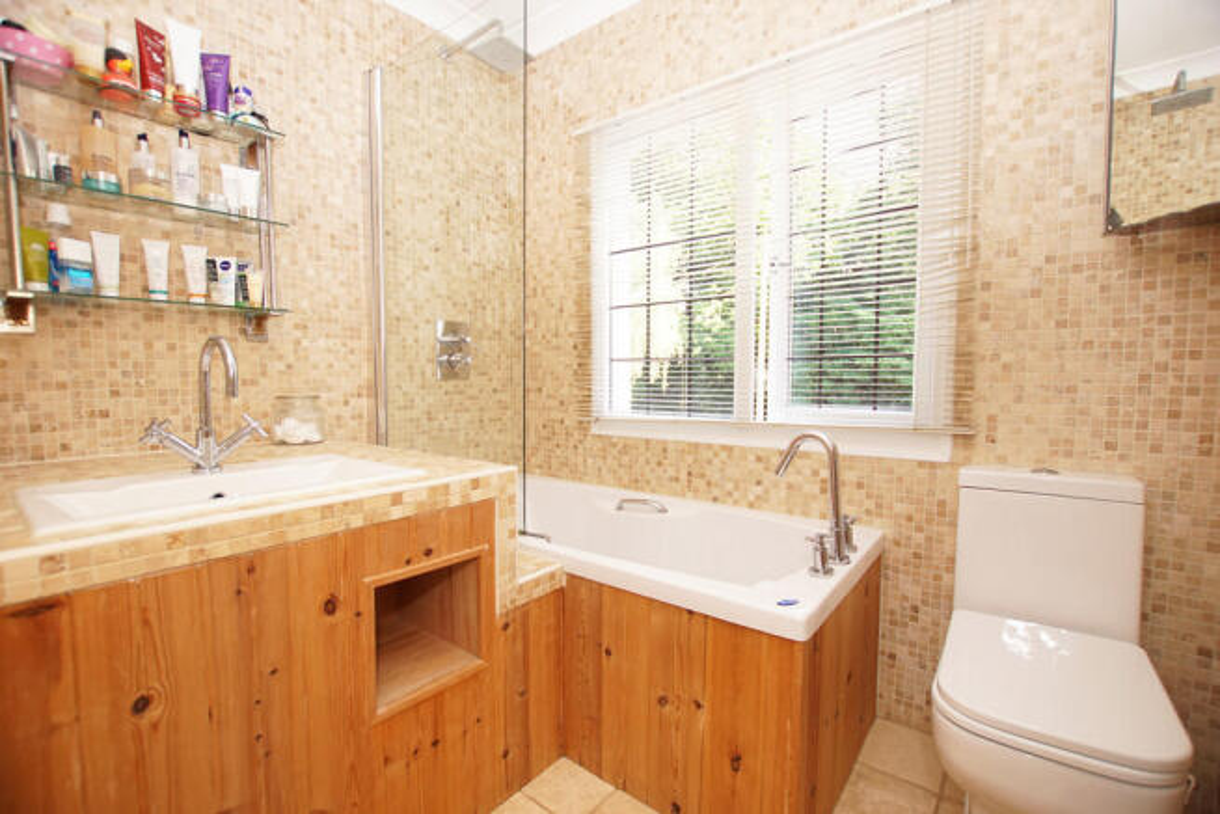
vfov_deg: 77.4
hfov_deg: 100.4
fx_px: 508
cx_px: 610
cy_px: 407
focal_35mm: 15
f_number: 3.5
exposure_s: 1/60
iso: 200
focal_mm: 10
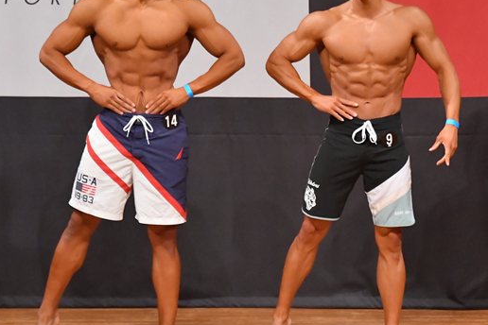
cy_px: 148
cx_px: 348
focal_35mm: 428
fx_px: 5801
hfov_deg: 4.8
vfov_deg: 3.2
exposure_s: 1/400
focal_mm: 190
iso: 8000
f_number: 5.6
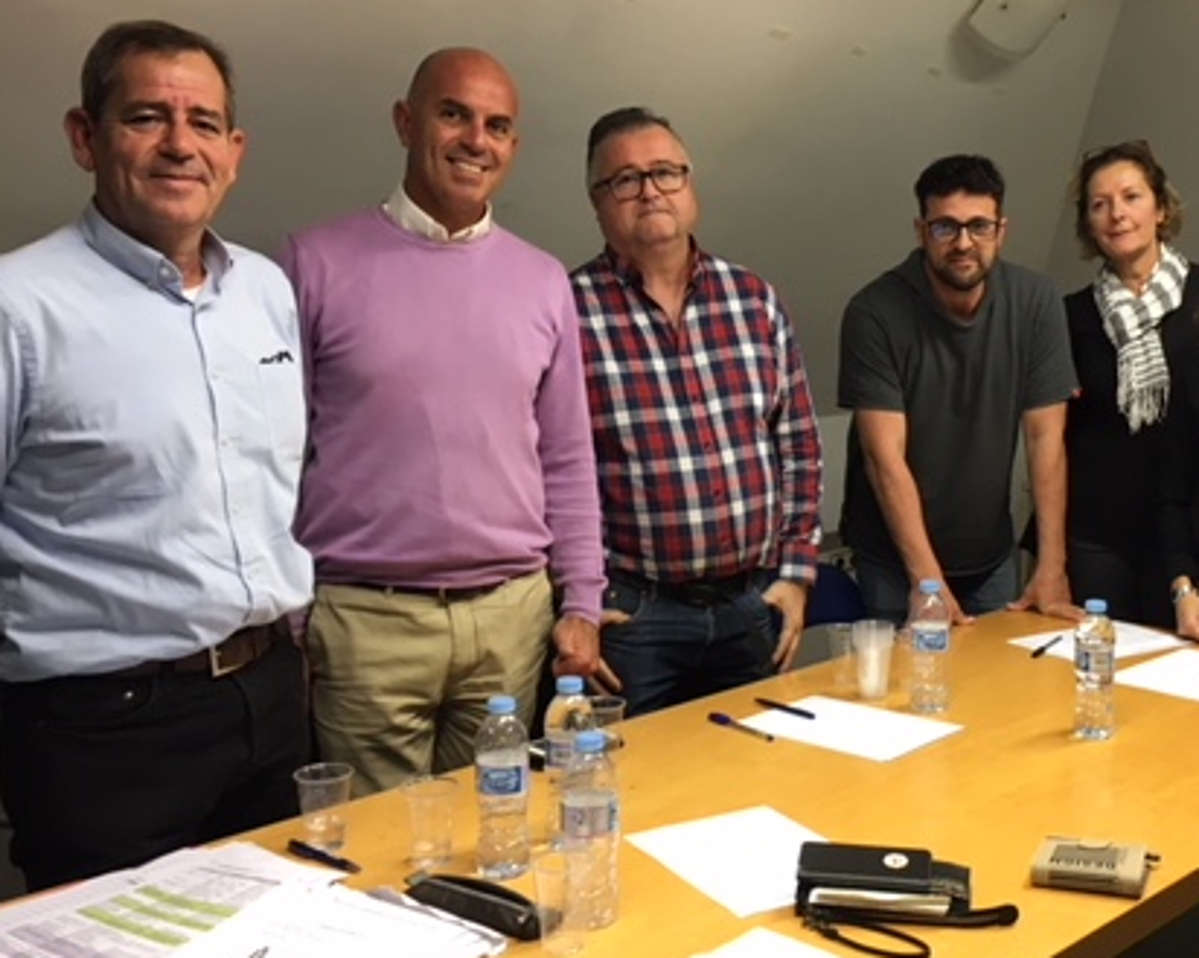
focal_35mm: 44
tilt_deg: -6.8
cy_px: 437
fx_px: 1560
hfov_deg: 41.4
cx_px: 821
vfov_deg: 34.1
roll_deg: -0.2
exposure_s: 1/33
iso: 80
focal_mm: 4.15
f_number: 2.2
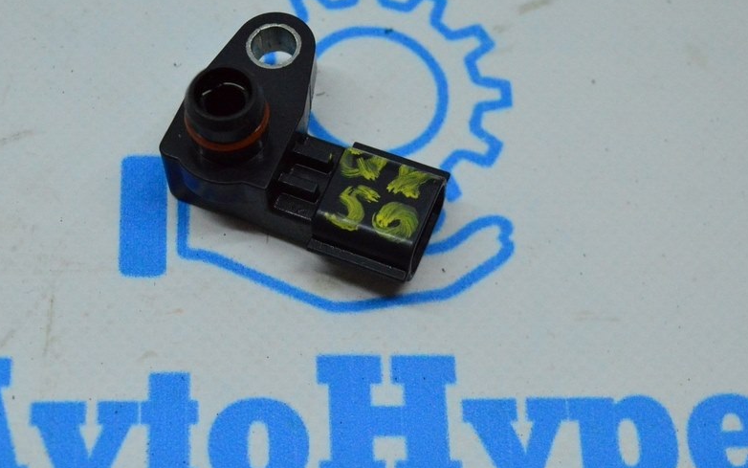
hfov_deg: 27.1
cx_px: 295
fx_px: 1550
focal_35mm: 76
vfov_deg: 17.2
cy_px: 275
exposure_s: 1/1000
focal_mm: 38
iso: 6400
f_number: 6.3
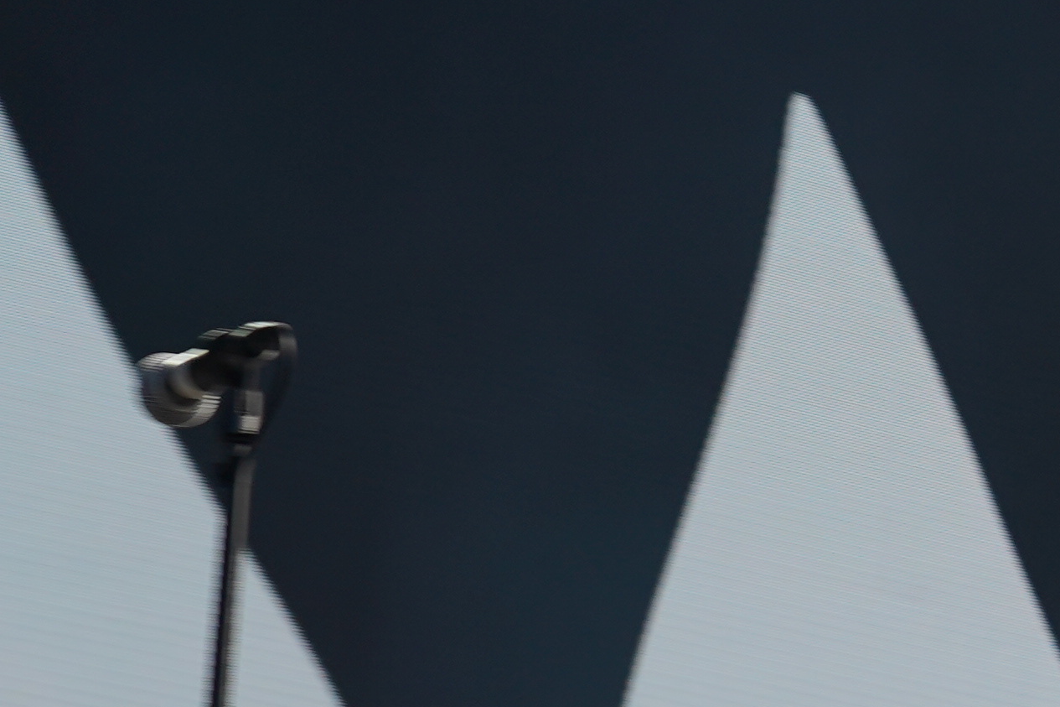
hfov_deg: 8.5
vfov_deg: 6.1
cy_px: 901
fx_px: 6565
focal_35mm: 223
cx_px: 2460
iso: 100
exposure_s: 1/320
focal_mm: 47
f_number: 6.3
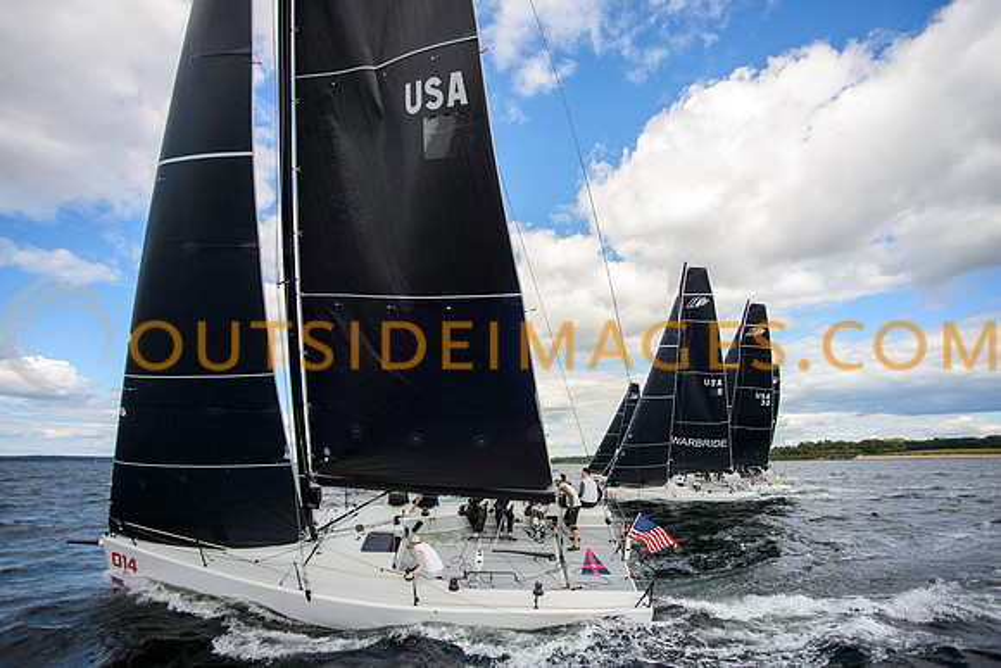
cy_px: 355
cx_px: 500
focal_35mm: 16
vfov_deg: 73.8
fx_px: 444
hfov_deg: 96.8
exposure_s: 1/1600
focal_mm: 15
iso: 400
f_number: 5.6
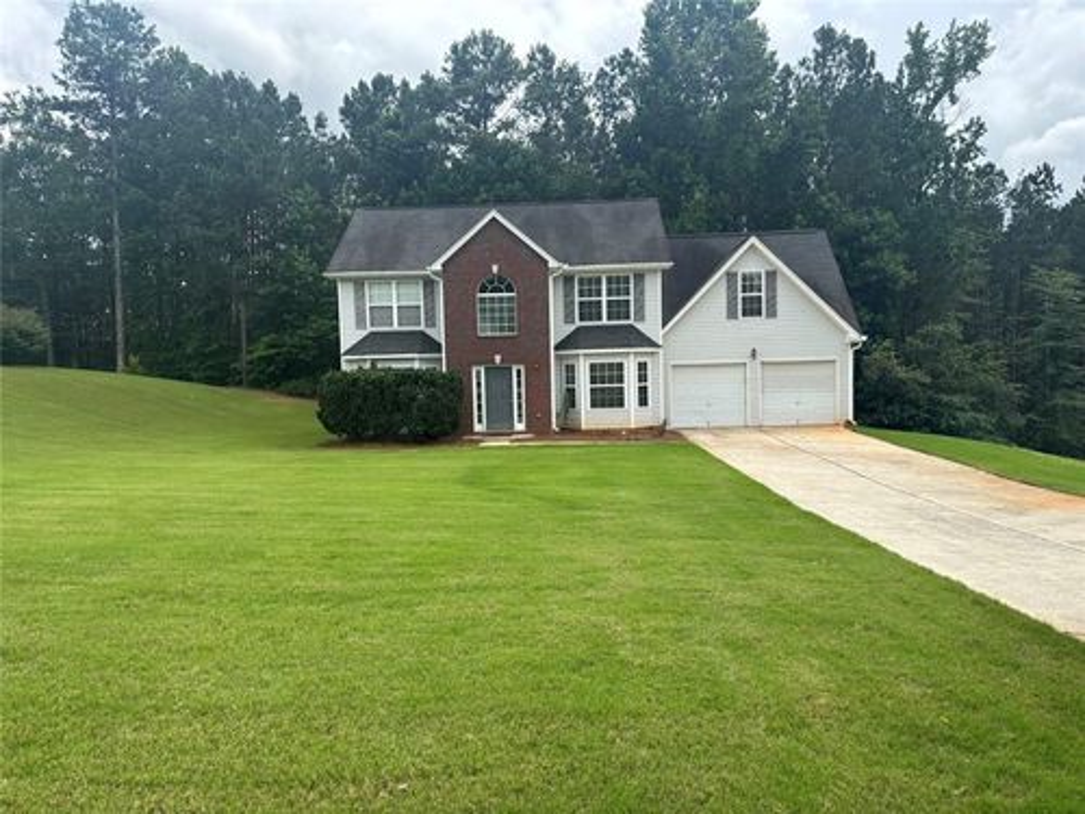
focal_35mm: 26
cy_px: 407
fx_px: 815
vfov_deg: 53.1
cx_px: 542
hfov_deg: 67.3
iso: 50
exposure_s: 1/2105
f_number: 1.6
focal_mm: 5.96
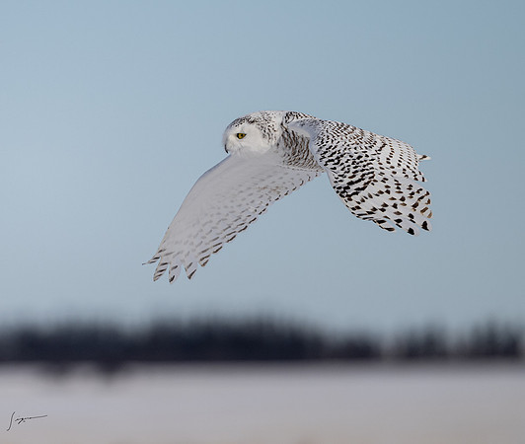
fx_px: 12957
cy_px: 202
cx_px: 98
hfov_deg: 2.3
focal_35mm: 815
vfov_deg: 2.0
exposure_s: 1/2500
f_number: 5.6
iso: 640
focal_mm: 500
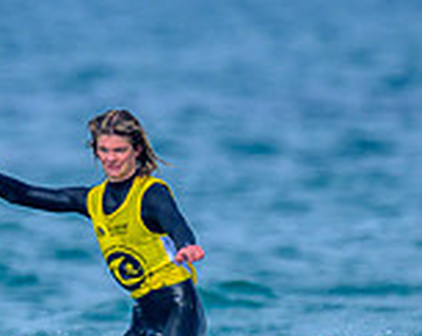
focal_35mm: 3924
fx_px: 48947
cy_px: 296
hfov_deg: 0.5
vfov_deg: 0.4
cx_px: -118
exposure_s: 1/2000
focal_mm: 800
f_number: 6.3
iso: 280
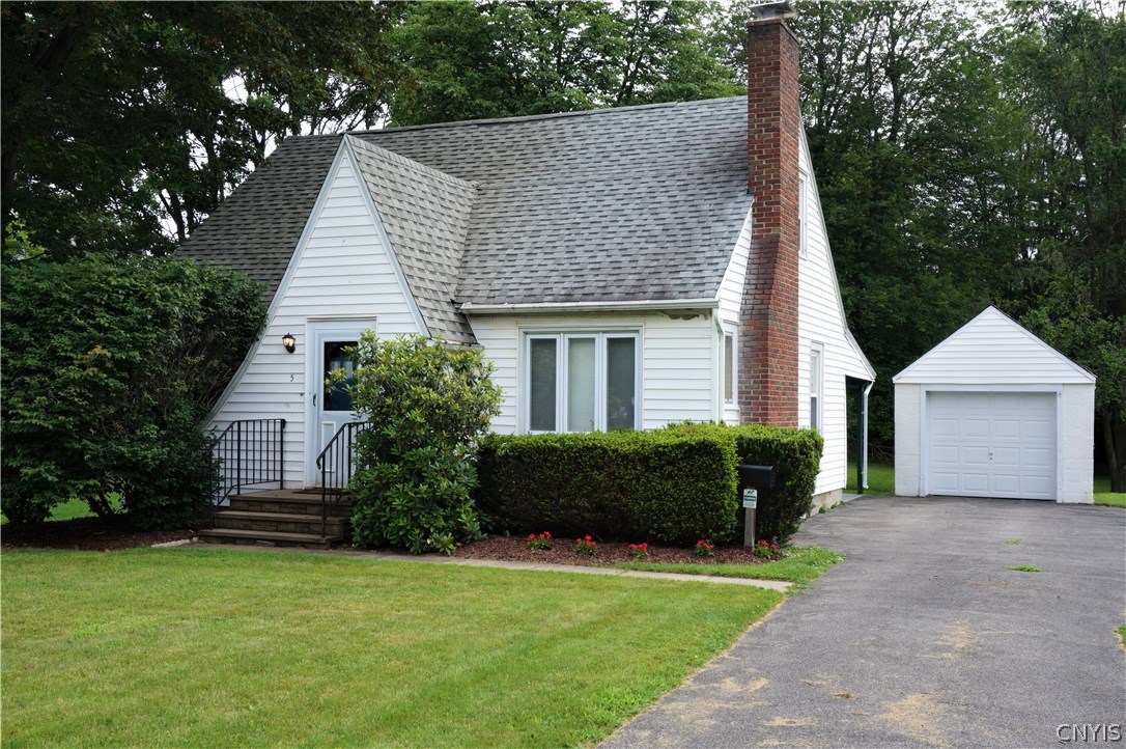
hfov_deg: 49.6
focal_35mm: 39
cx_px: 563
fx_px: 1219
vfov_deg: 34.1
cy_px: 374
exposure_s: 1/80
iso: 100
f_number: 10
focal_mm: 26
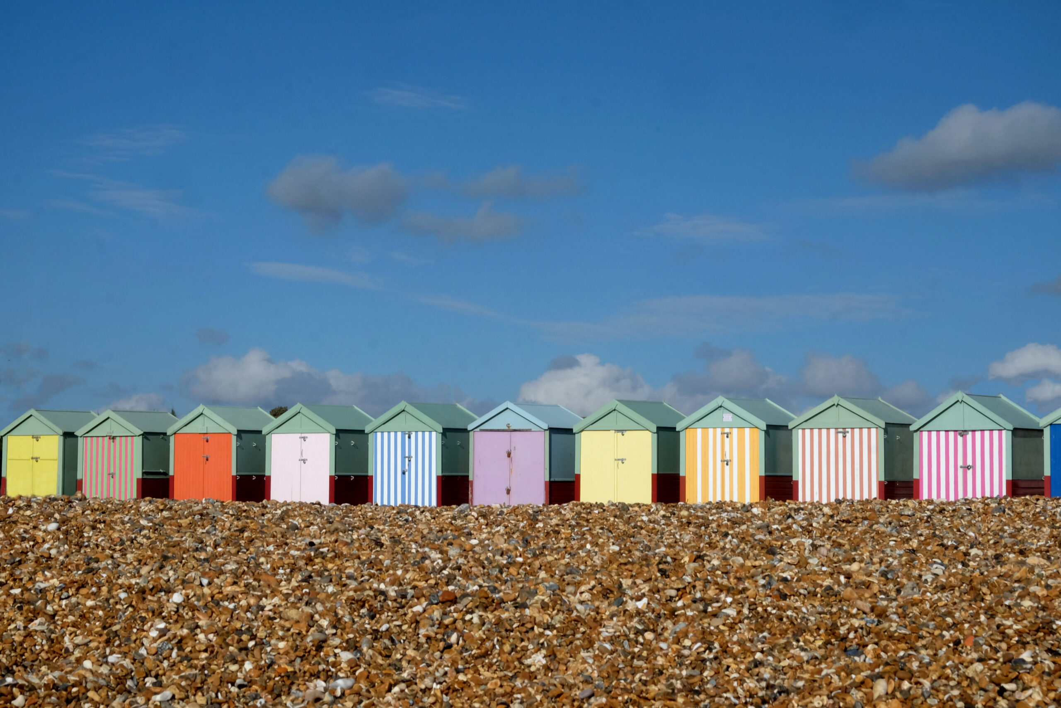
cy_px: 354
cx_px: 530
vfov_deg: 16.5
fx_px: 2446
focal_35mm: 83
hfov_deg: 24.5
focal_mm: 55
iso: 400
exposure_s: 1/140
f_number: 20
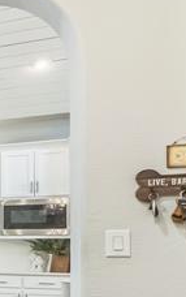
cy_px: 242
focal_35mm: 64
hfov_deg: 9.7
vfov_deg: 31.1
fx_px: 518
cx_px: -460
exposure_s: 1/13
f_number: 11
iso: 400
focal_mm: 14
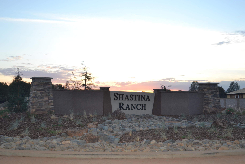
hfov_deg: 53.1
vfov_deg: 36.9
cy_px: 82
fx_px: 245
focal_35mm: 36
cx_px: 122
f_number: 4.5
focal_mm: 24
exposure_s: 1/125
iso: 400
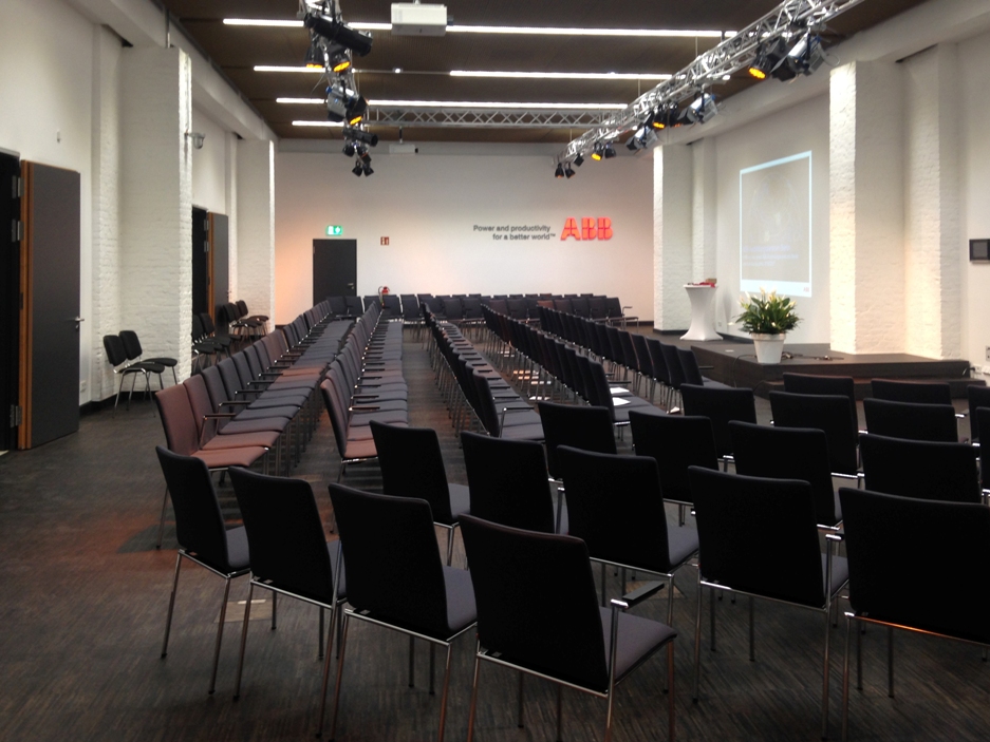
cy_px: 371
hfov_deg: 55.3
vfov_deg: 43.0
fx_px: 944
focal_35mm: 33
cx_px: 495
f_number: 2.4
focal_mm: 4.12
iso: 50
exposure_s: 1/20
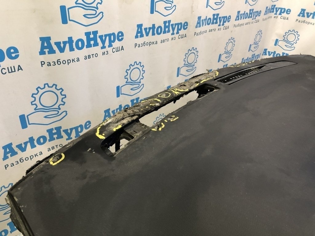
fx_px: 255
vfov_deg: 49.7
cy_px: 118
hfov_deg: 63.4
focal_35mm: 28
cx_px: 158
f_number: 1.8
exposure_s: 1/25
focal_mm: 4
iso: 40
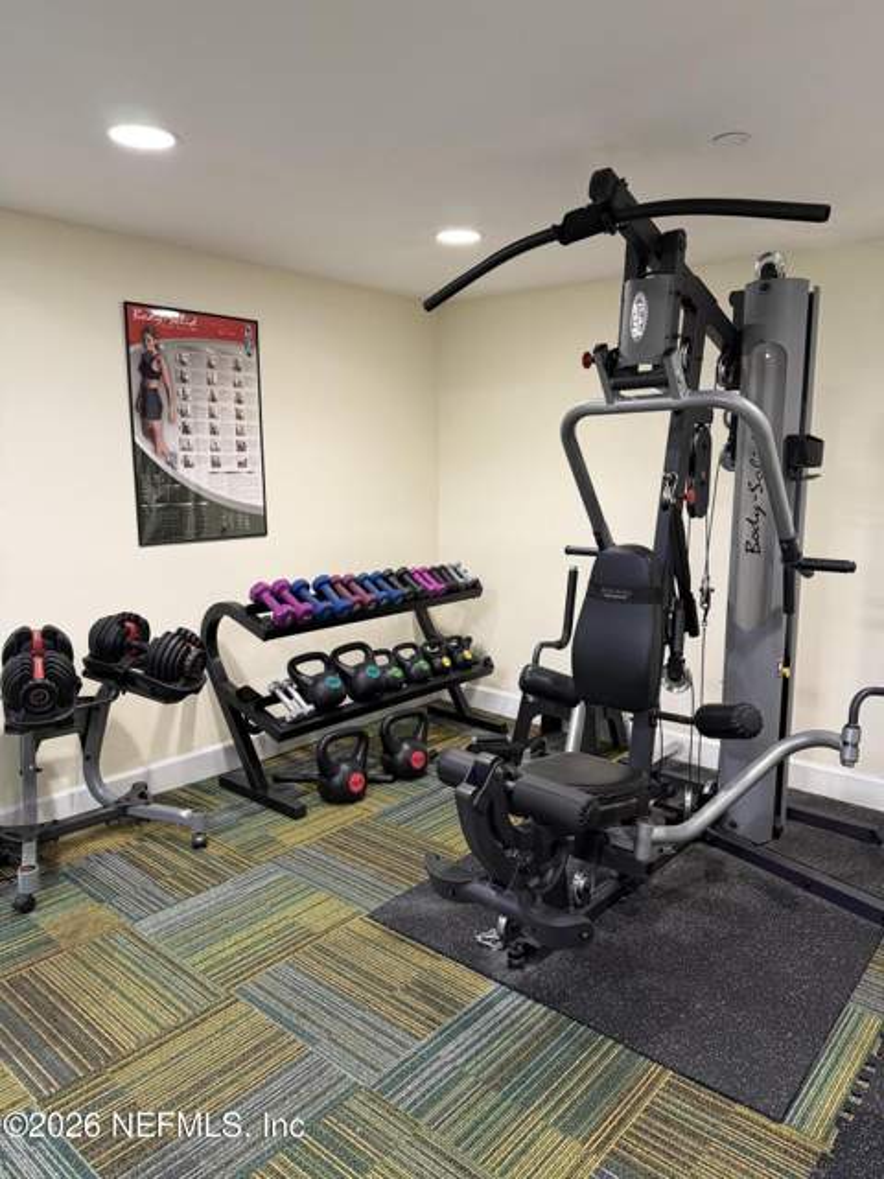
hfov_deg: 56.8
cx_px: 442
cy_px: 590
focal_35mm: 24
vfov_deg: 71.6
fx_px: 817
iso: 320
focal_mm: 6.76
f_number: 1.78
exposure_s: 1/60
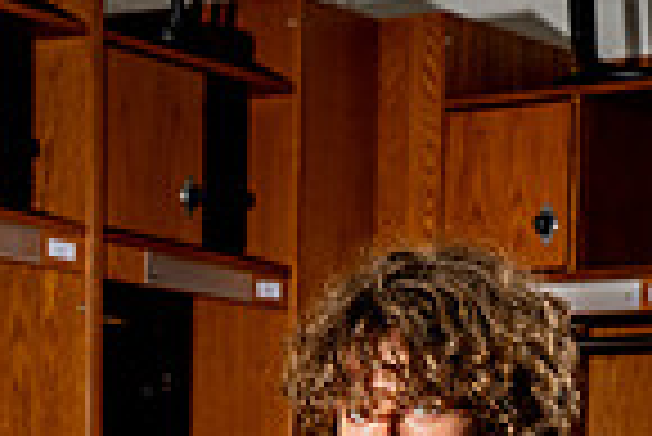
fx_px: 3154
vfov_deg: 7.5
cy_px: 971
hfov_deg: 11.8
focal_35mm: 174
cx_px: 364
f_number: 5.6
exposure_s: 1/250
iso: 100
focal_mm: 56
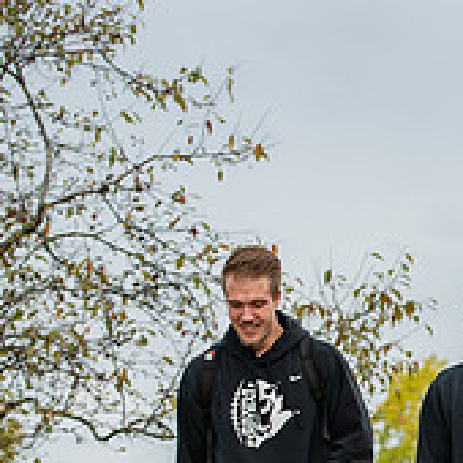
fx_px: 3420
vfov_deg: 7.7
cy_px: 369
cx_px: 678
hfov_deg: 7.6
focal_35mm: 226
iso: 200
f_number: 3.5
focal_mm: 78
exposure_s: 1/400
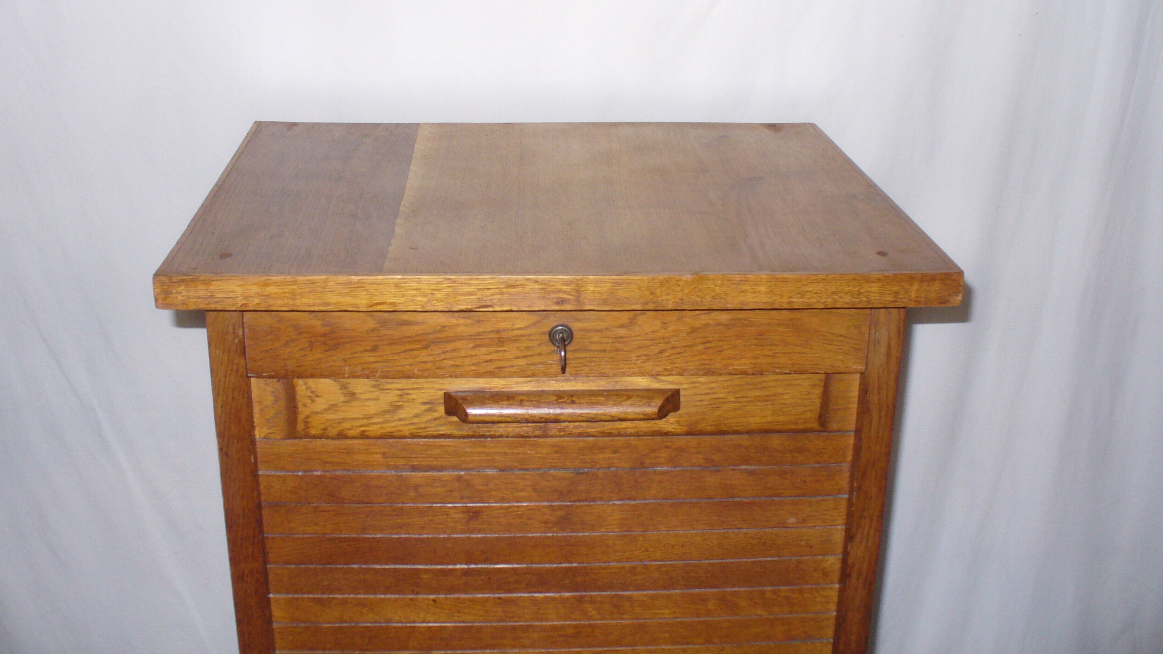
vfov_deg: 28.8
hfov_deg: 49.4
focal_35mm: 41
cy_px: 223
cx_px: 582
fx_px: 1264
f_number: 2.8
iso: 160
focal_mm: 6.1
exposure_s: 1/30
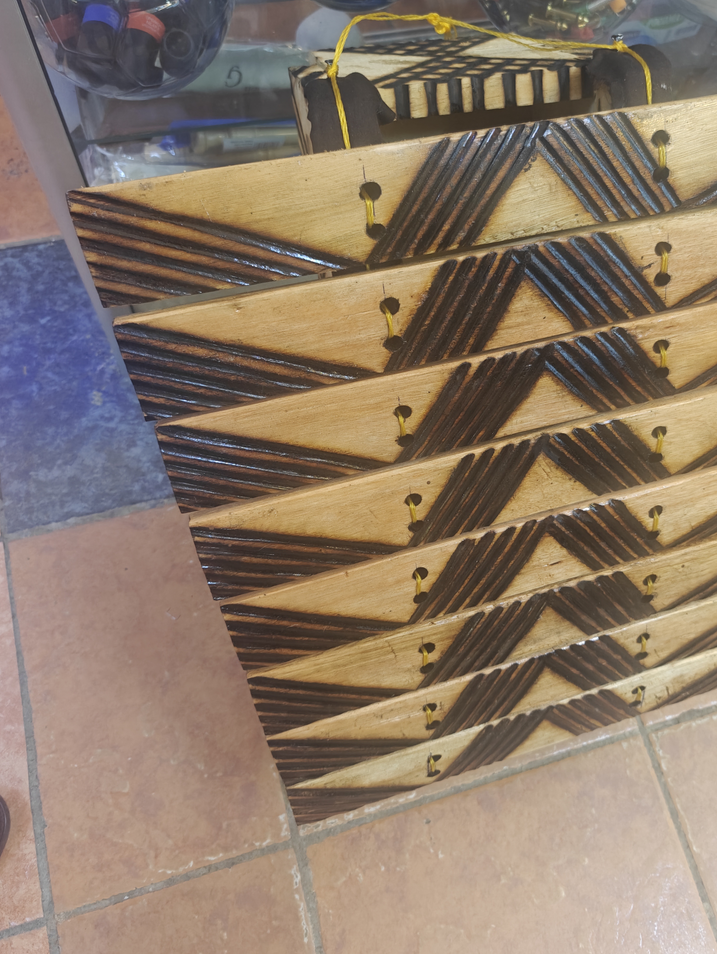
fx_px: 910
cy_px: 413
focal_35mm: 33
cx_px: 444
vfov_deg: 55.1
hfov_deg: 42.7
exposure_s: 1/120
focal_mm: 6.06
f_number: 1.7
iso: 1250
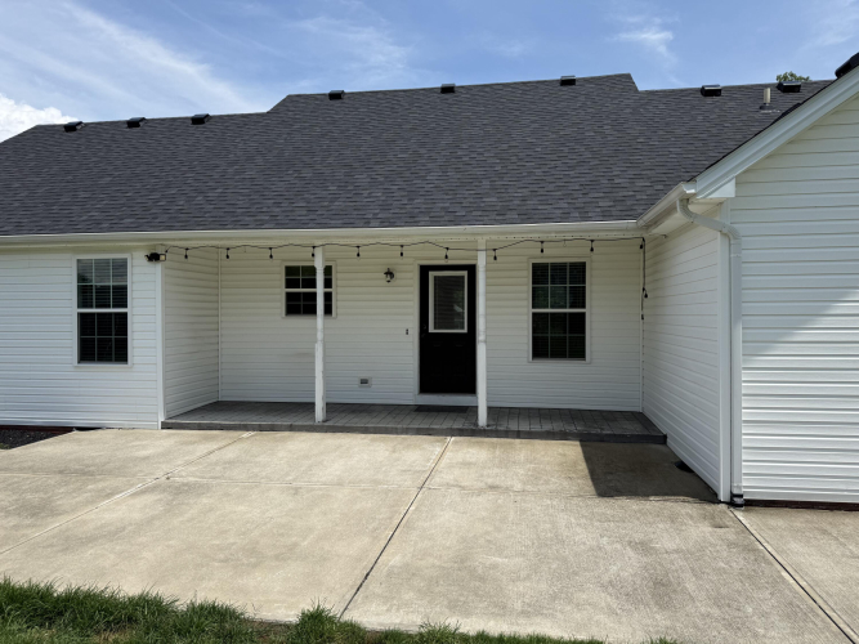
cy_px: 322
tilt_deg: -0.4
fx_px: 595
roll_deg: -0.3
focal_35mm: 24
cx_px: 430
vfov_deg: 56.8
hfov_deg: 71.6
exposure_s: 1/6711
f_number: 1.78
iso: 80
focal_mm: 6.76
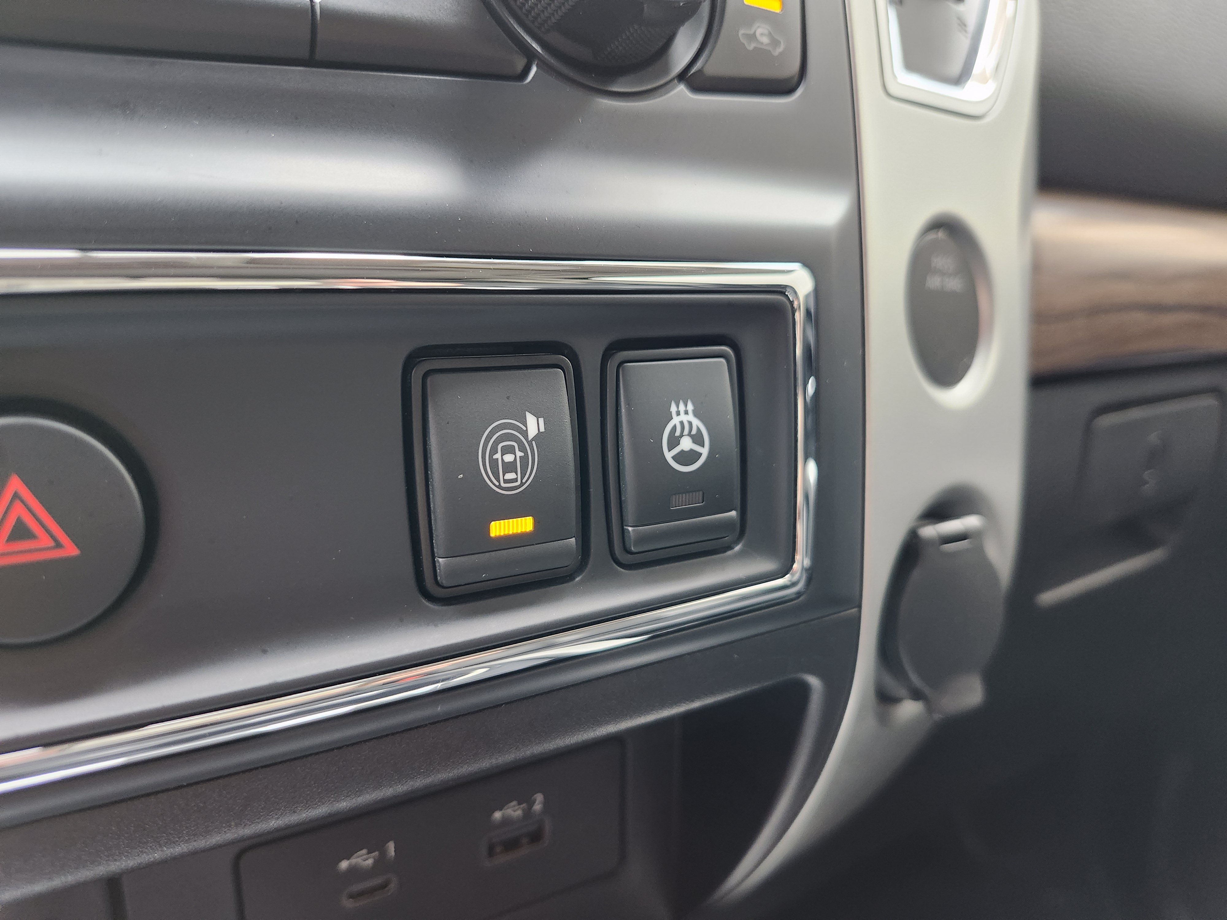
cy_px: 460
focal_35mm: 23
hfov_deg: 73.9
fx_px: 815
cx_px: 614
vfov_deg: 58.9
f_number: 1.8
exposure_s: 1/120
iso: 500
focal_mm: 5.54
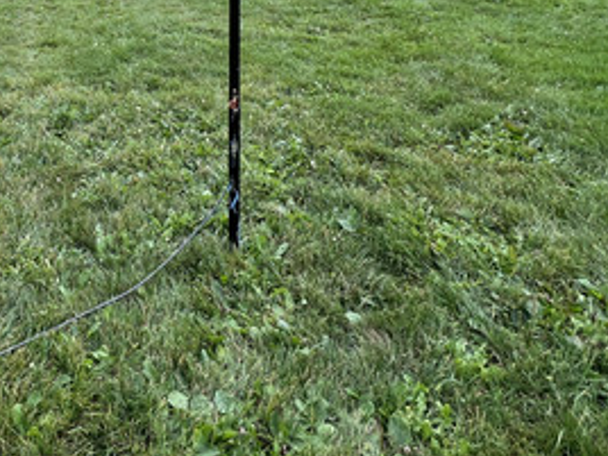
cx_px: 75
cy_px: -36
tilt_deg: -9.8
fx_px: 544
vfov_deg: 38.3
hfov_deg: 52.2
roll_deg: +1.9
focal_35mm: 31
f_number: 1.8
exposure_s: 1/309
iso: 32
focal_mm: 1.57
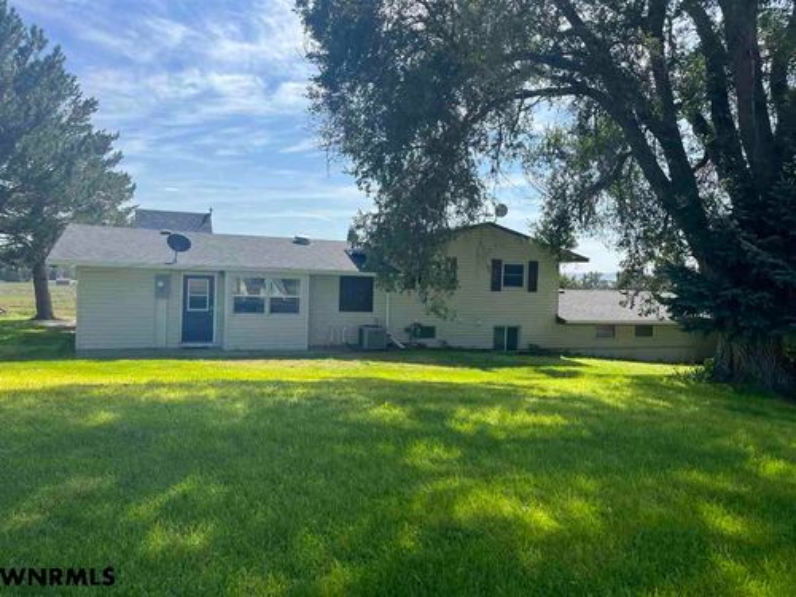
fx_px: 598
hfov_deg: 67.3
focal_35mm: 26
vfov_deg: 53.1
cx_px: 398
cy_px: 298
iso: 50
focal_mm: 5.1
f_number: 1.6
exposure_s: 1/3049
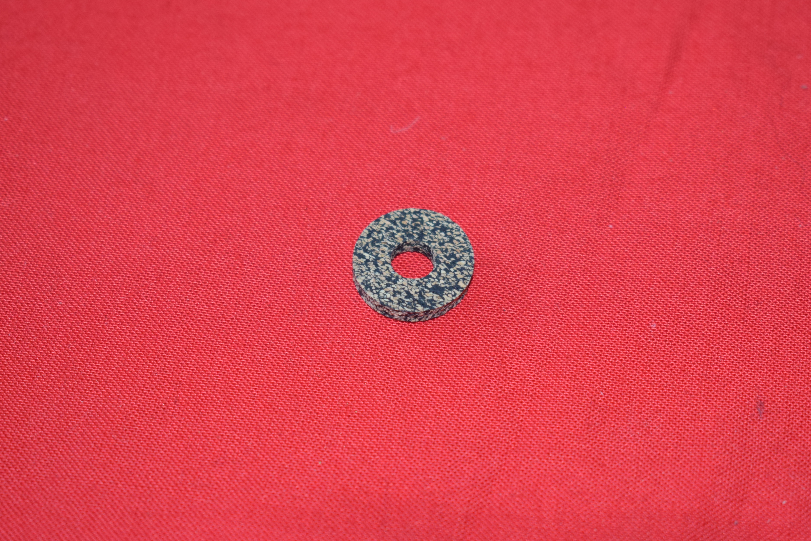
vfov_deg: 14.6
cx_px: 425
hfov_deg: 21.7
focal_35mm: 94
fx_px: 2118
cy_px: 257
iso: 800
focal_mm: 52
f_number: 5.6
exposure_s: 1/160
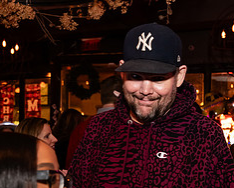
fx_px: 395
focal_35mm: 57
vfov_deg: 26.4
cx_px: 118
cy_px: 138
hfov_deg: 33.0
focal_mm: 24
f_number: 3.2
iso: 3200
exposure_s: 1/100
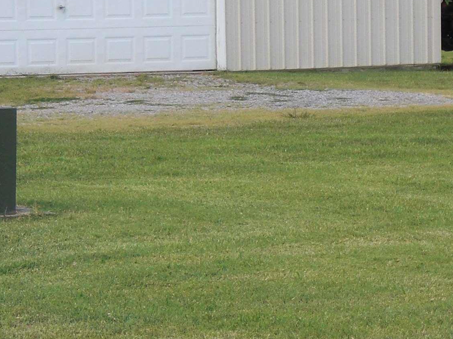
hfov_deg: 8.3
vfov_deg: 6.2
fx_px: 3114
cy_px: 110
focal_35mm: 238
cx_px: 121
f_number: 5
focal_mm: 14.49
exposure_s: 1/200
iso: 64
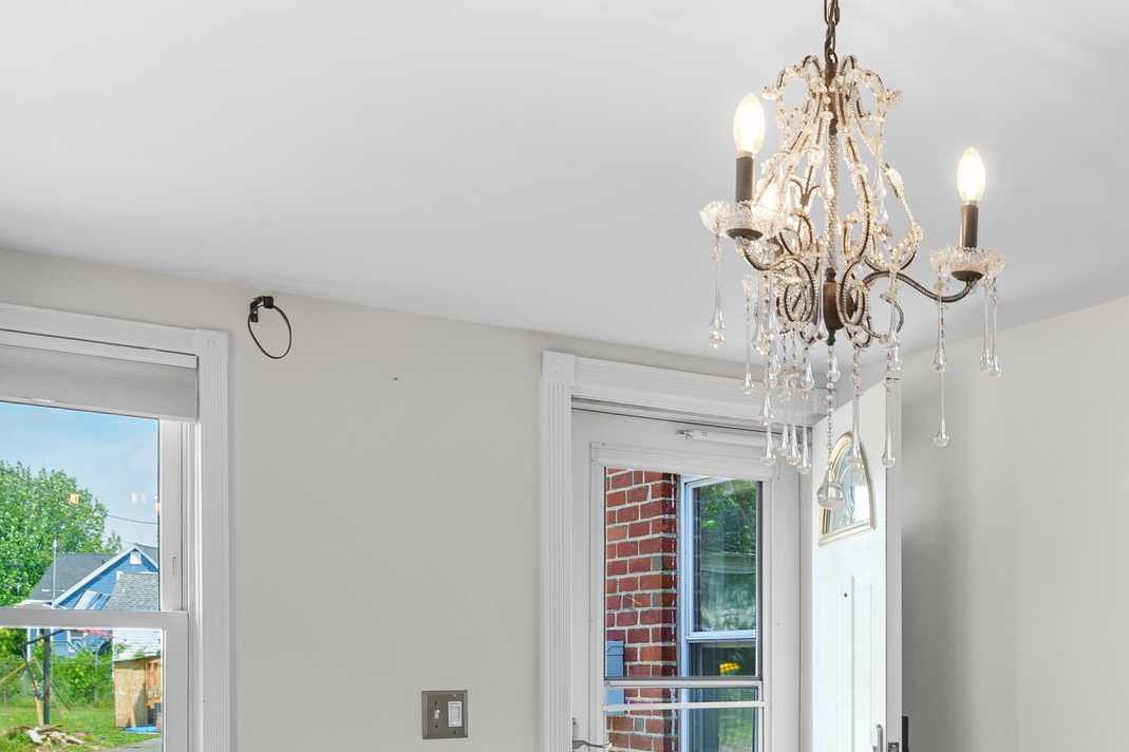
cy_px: 702
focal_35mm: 46
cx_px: 1107
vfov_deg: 27.9
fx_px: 1442
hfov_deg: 38.4
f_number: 5.6
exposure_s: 1/8
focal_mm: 16
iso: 400
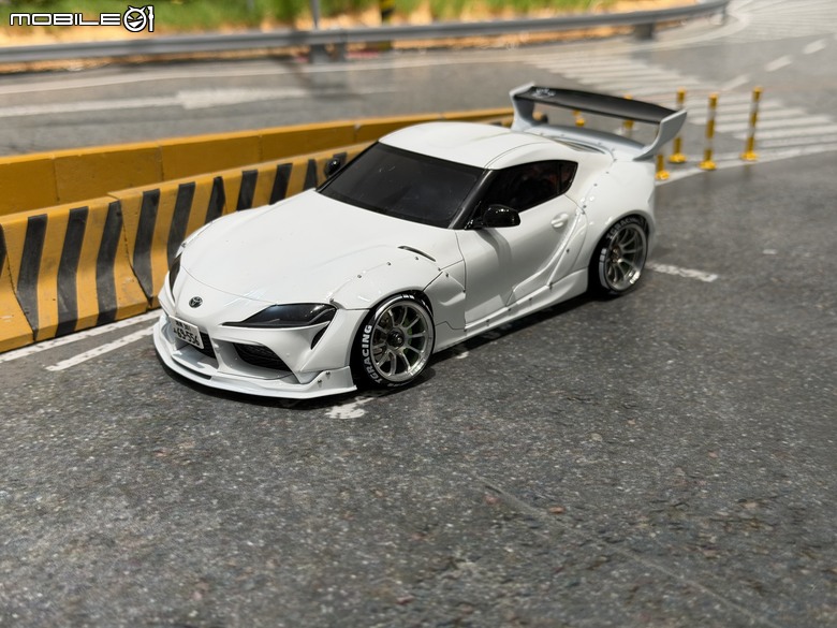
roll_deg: +1.6
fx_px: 1161
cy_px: 314
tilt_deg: -23.0
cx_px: 418
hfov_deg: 39.7
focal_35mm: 48
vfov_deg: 30.3
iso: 100
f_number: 1.78
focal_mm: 6.76
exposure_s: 1/60
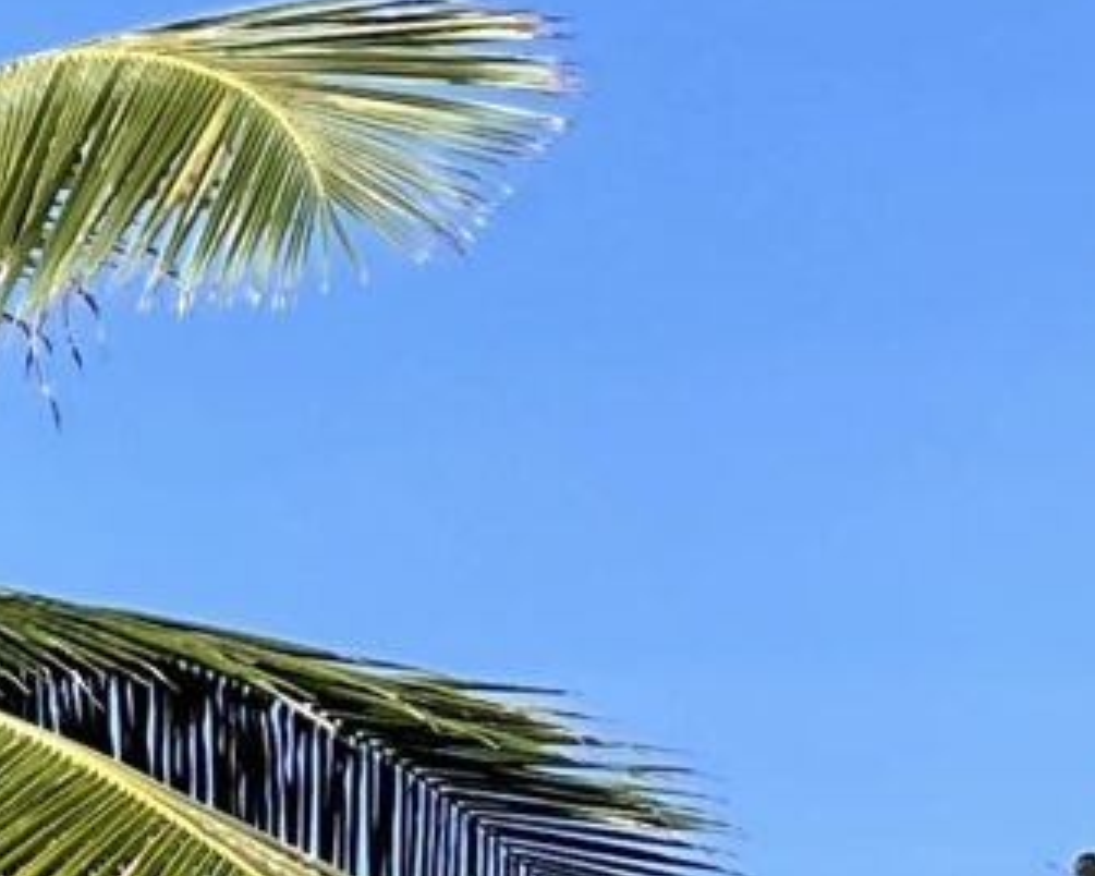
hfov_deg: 8.2
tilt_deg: +3.0
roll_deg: -1.2
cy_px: 1265
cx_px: -2370
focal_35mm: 194
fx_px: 6287
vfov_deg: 7.8
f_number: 1.6
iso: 32
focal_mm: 4.2
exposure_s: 1/3509
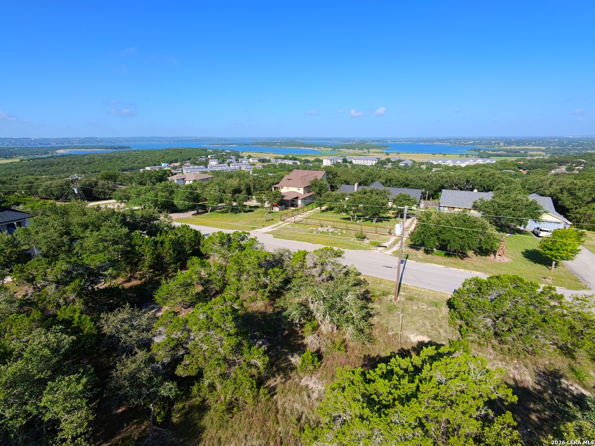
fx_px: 275
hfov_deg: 94.5
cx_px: 298
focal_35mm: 16
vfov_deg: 78.1
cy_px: 223
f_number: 2.55
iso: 100
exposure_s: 1/1123
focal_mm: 16
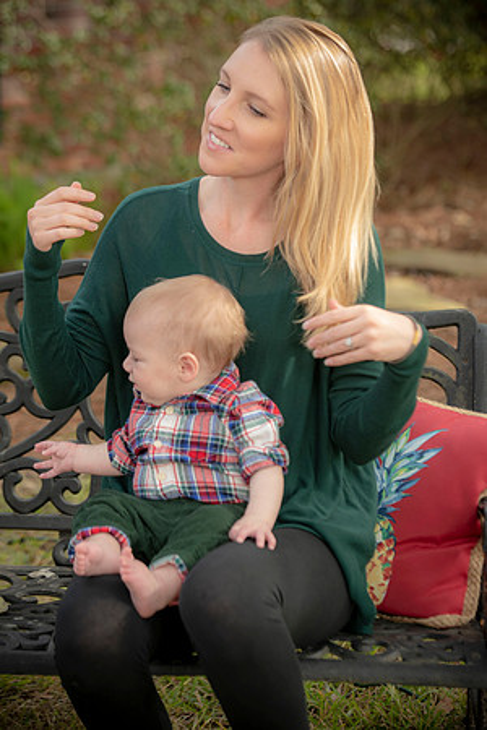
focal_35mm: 110
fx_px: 2232
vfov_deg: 18.6
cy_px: 365
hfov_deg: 12.5
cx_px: 244
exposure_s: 1/160
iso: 320
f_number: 4
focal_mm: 110
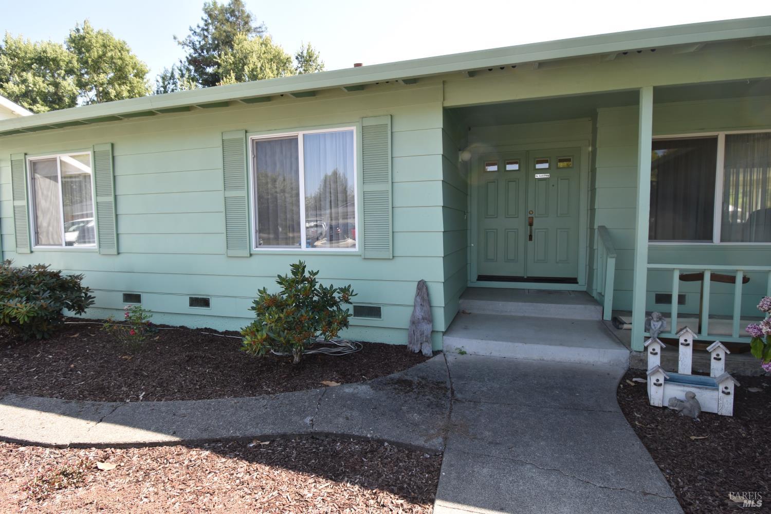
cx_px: 386
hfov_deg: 90.0
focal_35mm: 18
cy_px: 257
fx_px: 385
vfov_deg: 67.4
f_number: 8
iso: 400
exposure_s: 1/250
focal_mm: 12
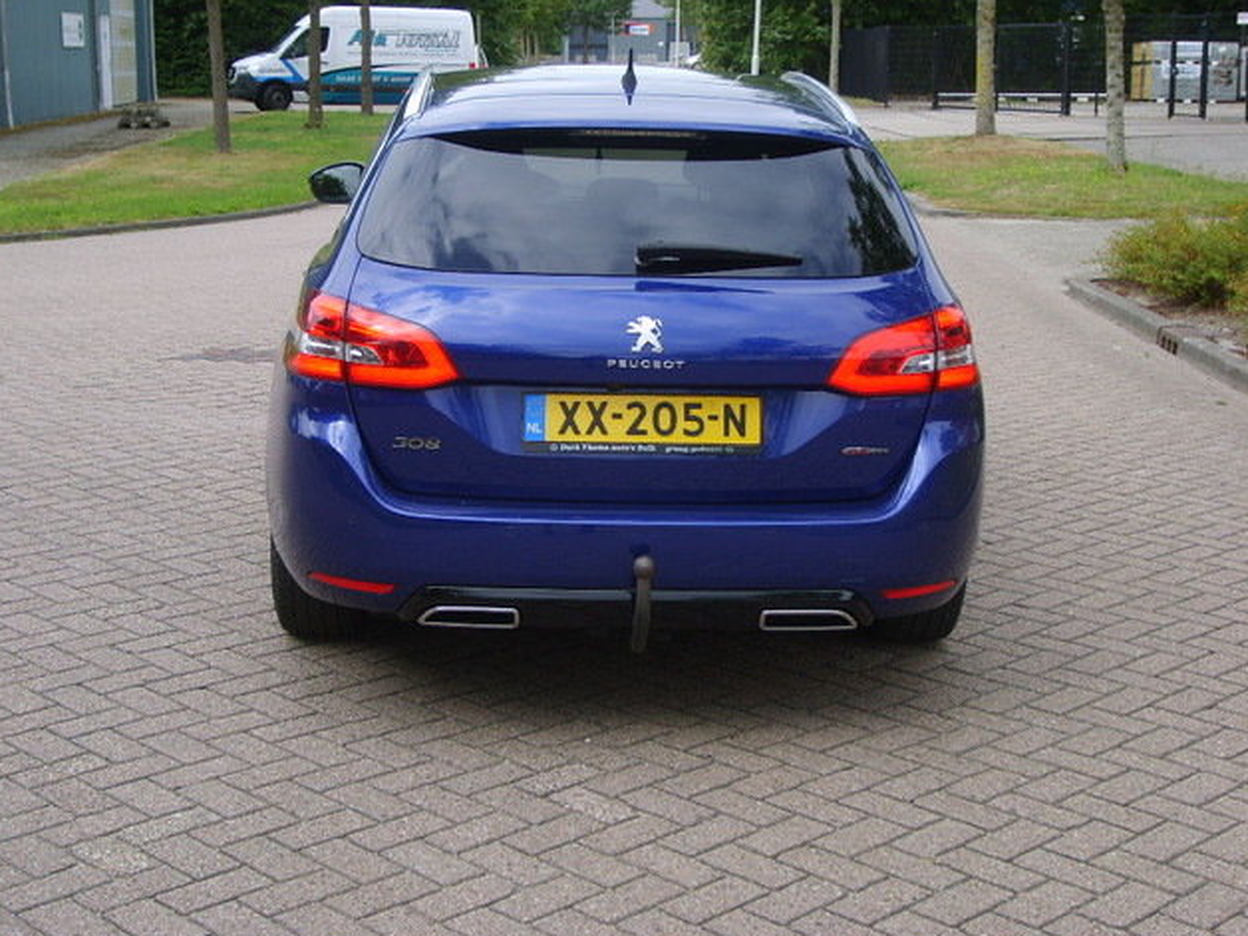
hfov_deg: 36.2
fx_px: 1911
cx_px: 616
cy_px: 471
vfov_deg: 27.5
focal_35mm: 53
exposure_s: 1/250
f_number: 3.3
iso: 50
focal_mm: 8.7
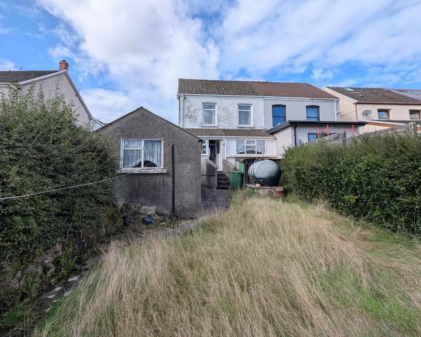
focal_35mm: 16
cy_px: 147
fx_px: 199
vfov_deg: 80.0
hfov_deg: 93.1
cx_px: 205
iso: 49
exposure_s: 1/1712
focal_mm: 1.95
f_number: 2.2
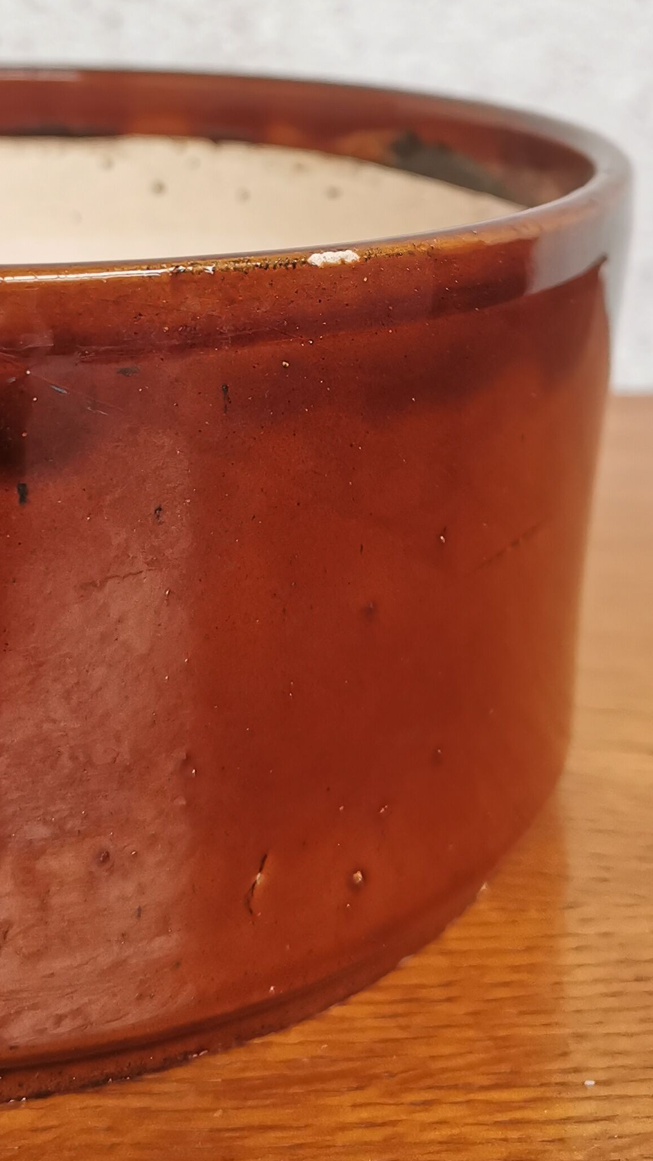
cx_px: 154
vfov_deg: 37.9
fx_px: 1601
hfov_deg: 22.8
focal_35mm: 52
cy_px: 174
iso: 250
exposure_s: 1/100
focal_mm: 5.58
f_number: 1.8
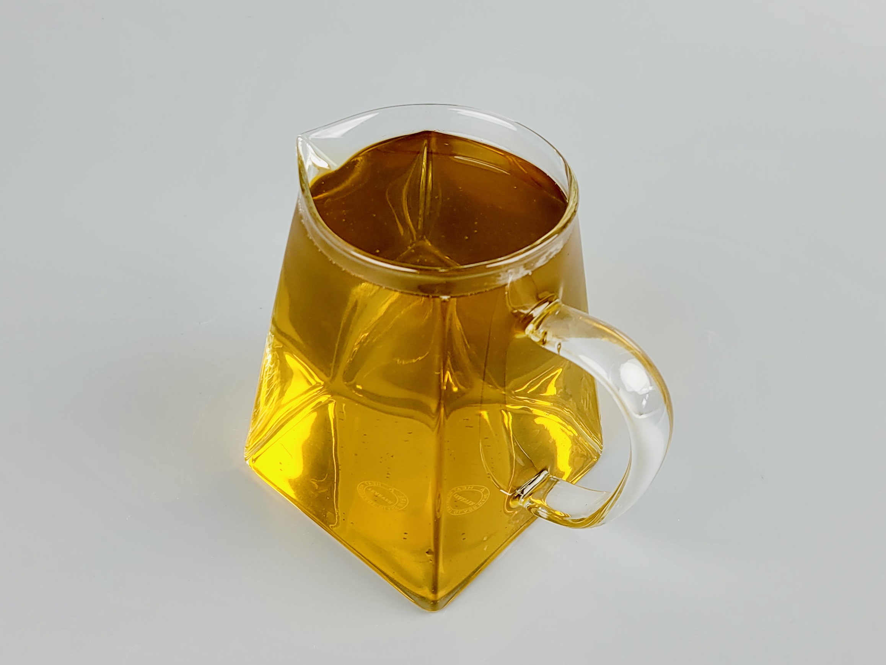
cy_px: 332
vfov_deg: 53.1
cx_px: 443
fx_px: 665
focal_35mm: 26
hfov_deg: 67.3
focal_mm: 5.4
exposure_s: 1/130
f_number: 1.8
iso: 40
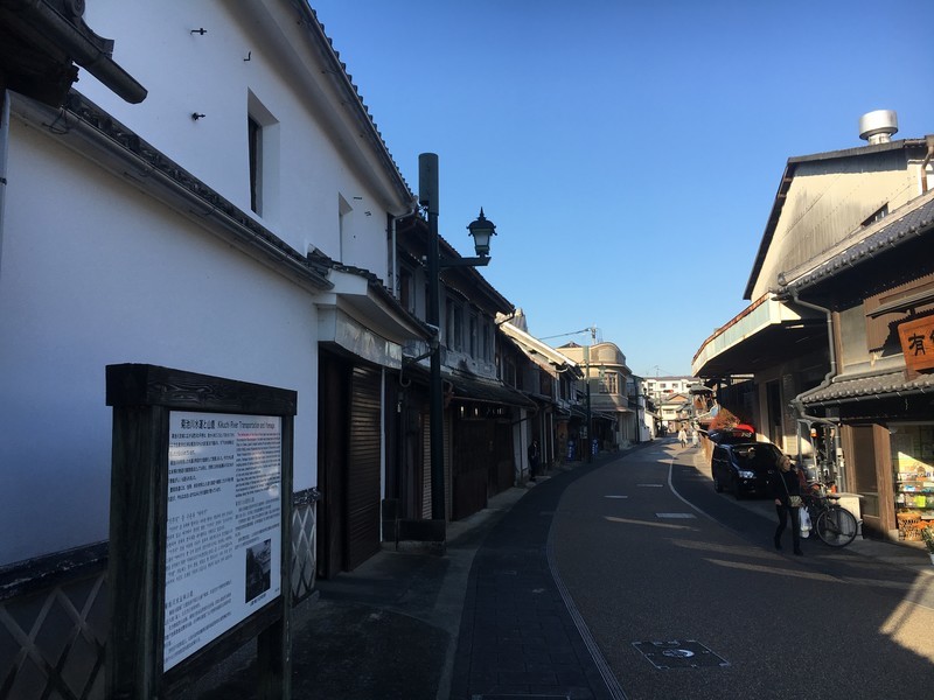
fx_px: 782
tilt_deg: +5.1
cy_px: 350
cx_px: 467
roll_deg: +0.5
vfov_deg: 48.2
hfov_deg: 61.7
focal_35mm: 29
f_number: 2.2
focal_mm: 4.15
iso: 25
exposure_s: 1/1068
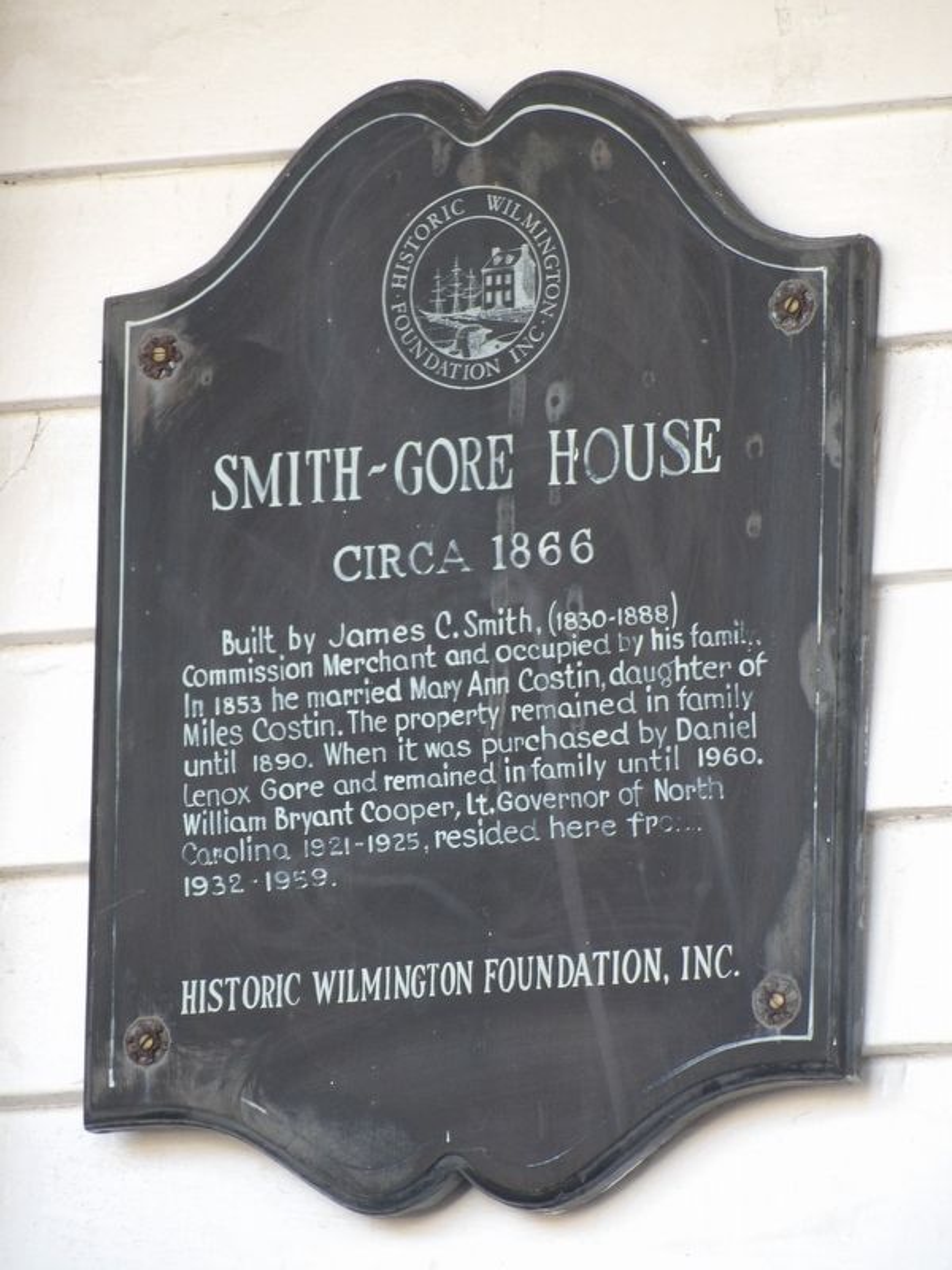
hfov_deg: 2.5
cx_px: 476
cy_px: 635
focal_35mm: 604
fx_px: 22148
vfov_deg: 3.3
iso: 249
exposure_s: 1/50
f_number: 4.2
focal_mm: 108.3
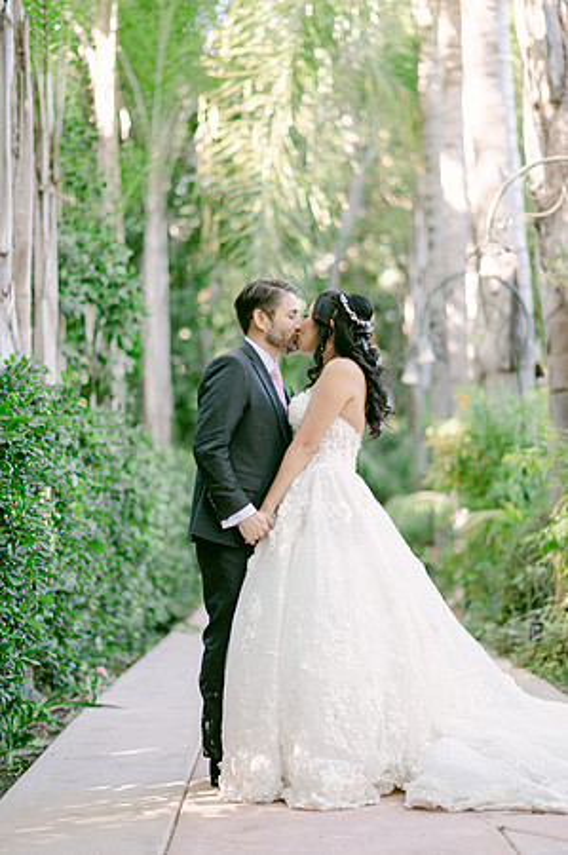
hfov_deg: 16.0
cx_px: 284
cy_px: 428
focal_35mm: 85
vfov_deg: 23.9
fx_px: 2016
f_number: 2
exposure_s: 1/125
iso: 125
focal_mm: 85
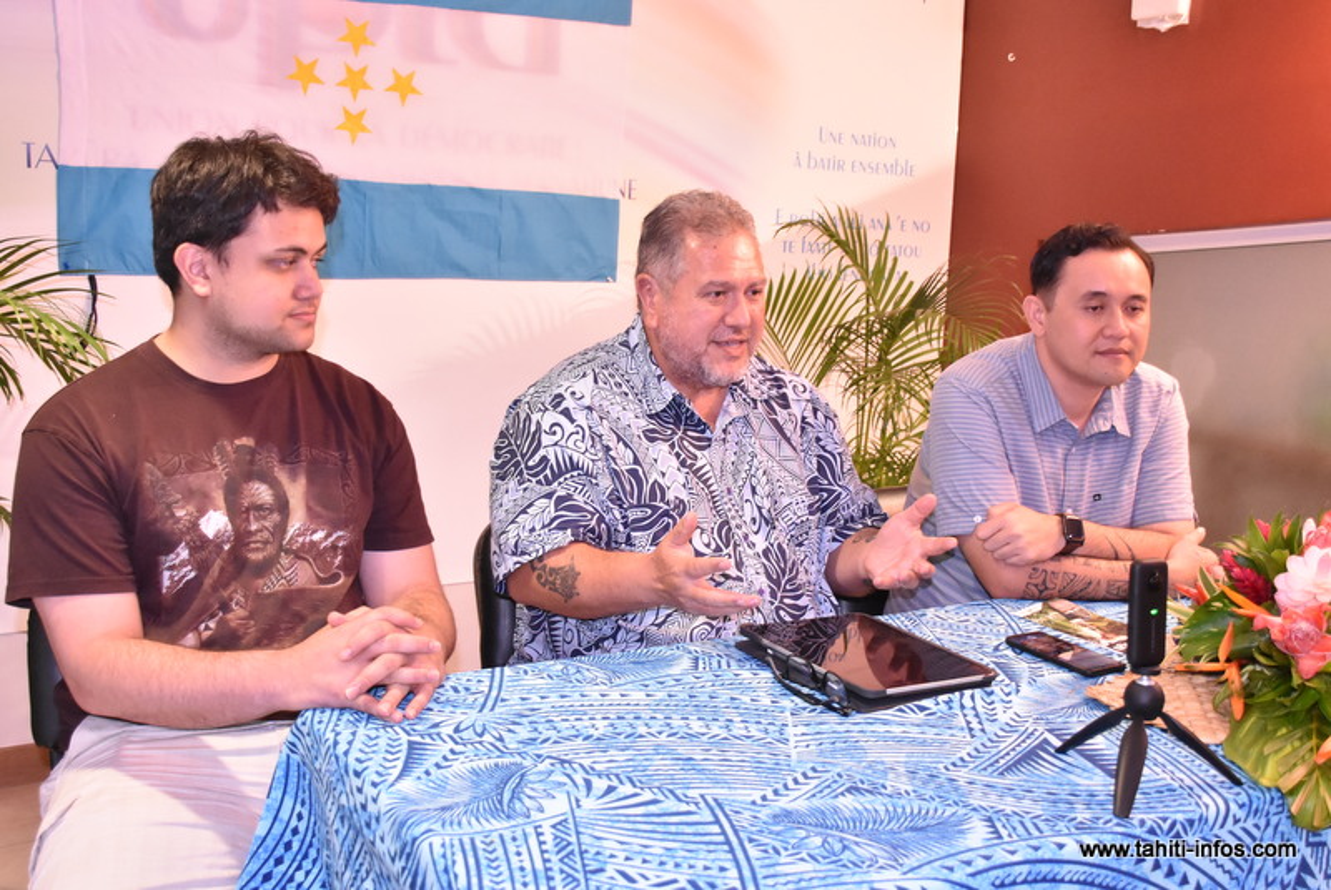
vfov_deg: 36.9
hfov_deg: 53.1
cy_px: 445
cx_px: 666
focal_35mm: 36
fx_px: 1332
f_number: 4
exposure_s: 1/125
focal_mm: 24
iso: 4000
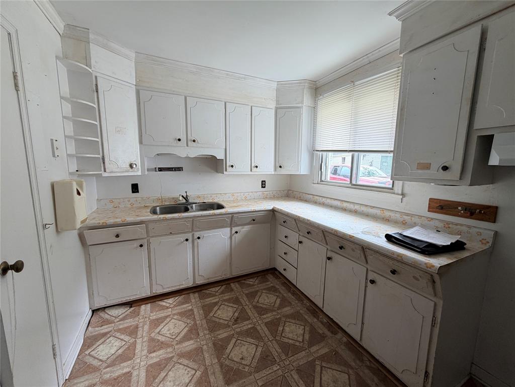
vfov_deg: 85.7
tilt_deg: -8.2
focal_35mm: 14
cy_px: 194
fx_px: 208
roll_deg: -0.2
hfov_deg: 102.1
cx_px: 258
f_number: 2.2
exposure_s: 1/121
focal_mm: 2.22
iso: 80
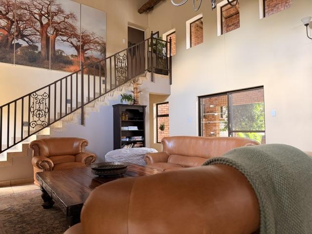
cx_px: 156
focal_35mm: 24
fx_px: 216
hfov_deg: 71.6
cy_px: 117
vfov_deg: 56.8
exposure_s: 1/60
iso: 400
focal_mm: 6.76
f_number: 1.78
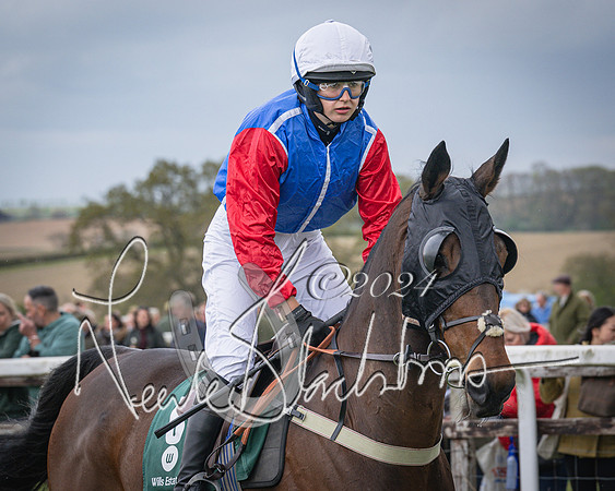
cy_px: 335
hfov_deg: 9.9
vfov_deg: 7.9
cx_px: 449
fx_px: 3553
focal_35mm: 195
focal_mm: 85
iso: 200
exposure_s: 1/1250
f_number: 4
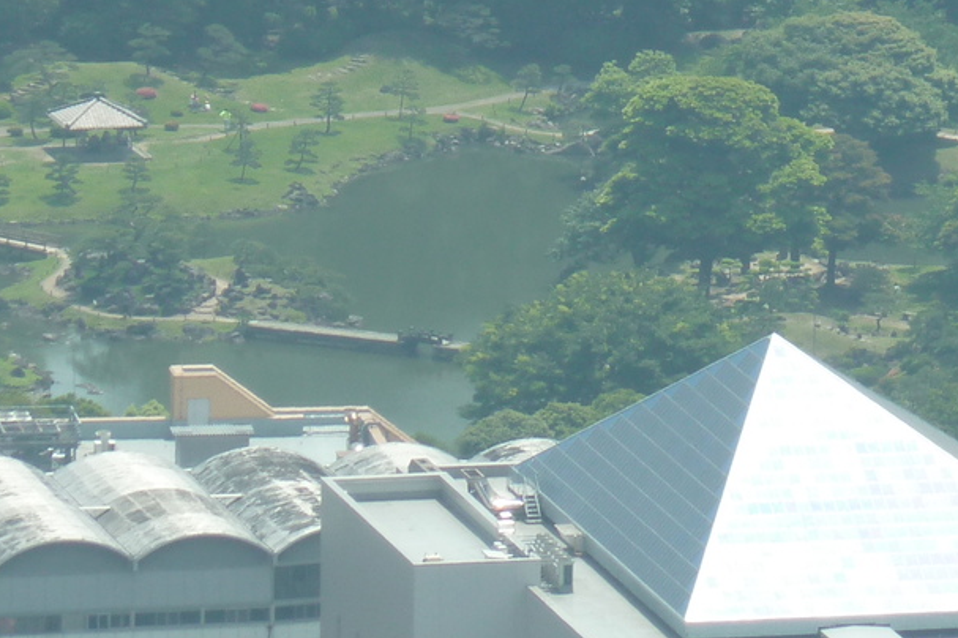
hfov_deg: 2.5
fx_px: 21888
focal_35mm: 823
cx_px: 876
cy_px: 35
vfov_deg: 1.7
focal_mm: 49.2
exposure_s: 1/250
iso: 80
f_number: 4.9
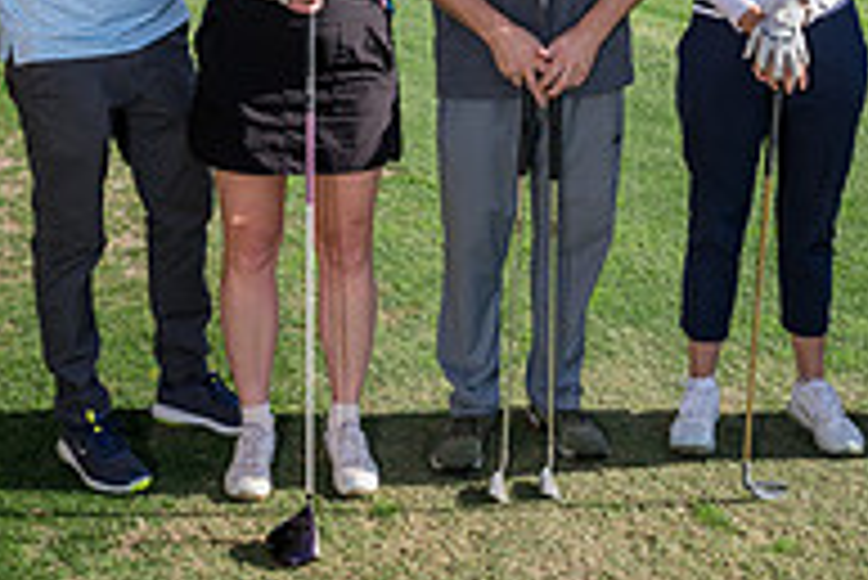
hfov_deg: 28.0
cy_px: -146
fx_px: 1737
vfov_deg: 17.9
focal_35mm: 72
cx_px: 463
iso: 250
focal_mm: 24
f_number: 4.5
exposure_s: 1/1250
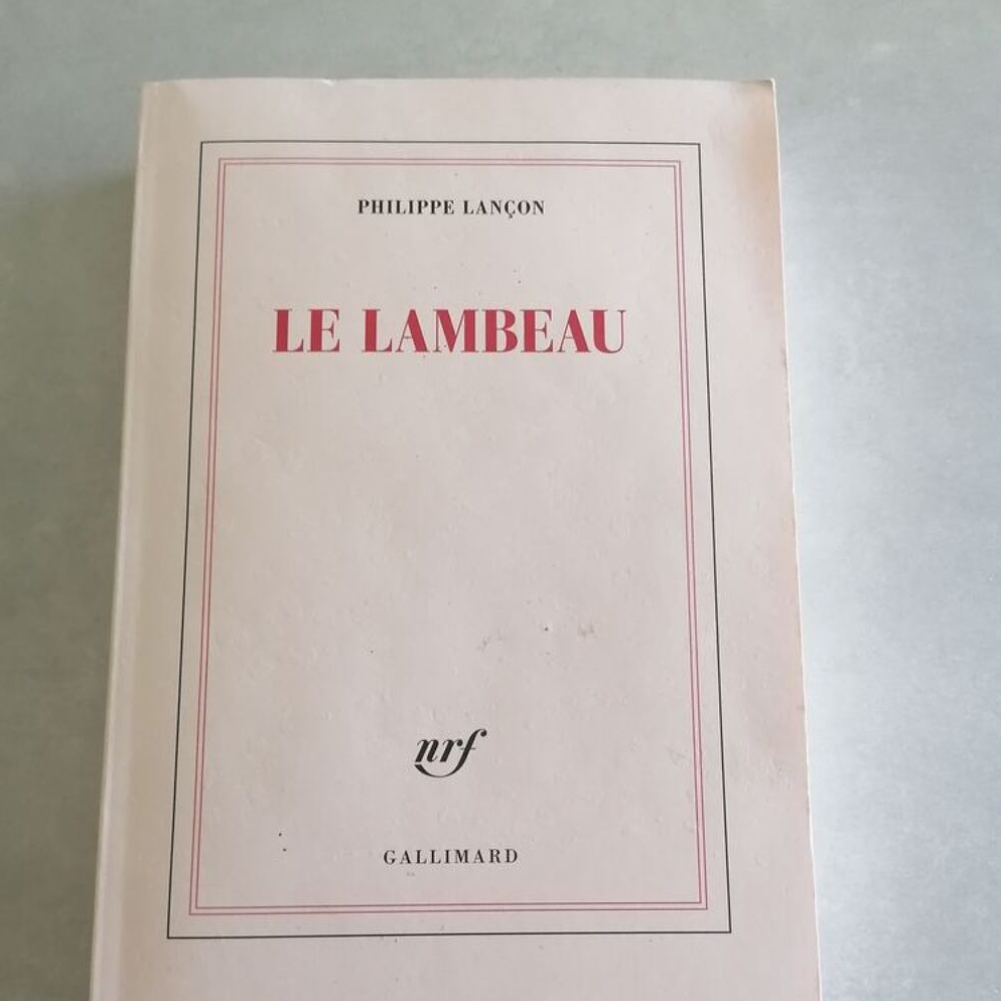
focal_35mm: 32
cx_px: 500
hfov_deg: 51.1
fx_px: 1047
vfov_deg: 50.9
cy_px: 586
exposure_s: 1/33.3
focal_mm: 4.75
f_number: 1.8
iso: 320
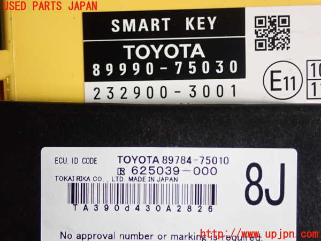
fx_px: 658
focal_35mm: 71
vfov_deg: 20.7
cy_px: 120
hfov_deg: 27.4
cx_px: 160
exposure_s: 1/60
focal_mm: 12.73
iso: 400
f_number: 3.9
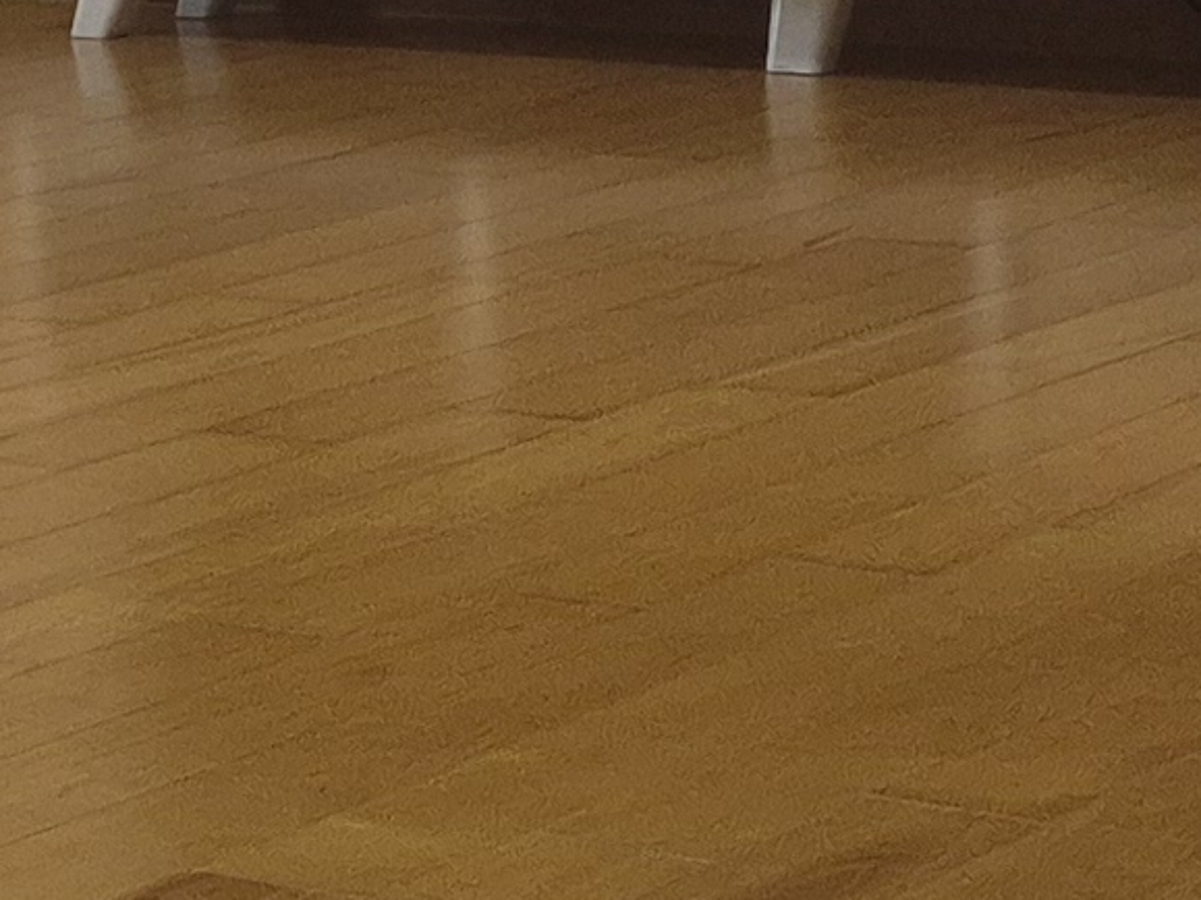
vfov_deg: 9.3
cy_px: 116
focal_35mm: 159
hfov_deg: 9.6
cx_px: -2390
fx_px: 5515
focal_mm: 5.4
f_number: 1.8
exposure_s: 1/120
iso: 64
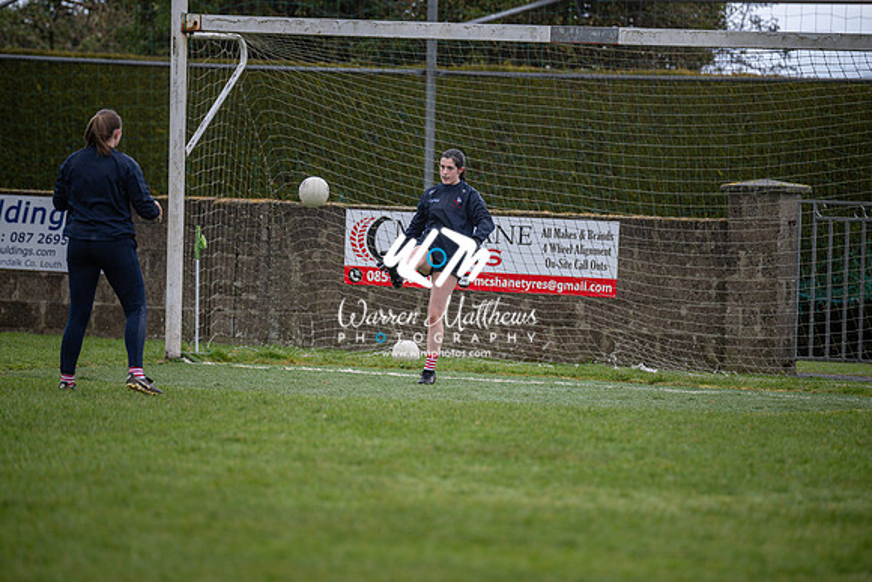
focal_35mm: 300
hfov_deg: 6.9
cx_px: 436
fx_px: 7268
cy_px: 291
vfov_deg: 4.6
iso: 640
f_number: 2.8
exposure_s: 1/1000
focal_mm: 300
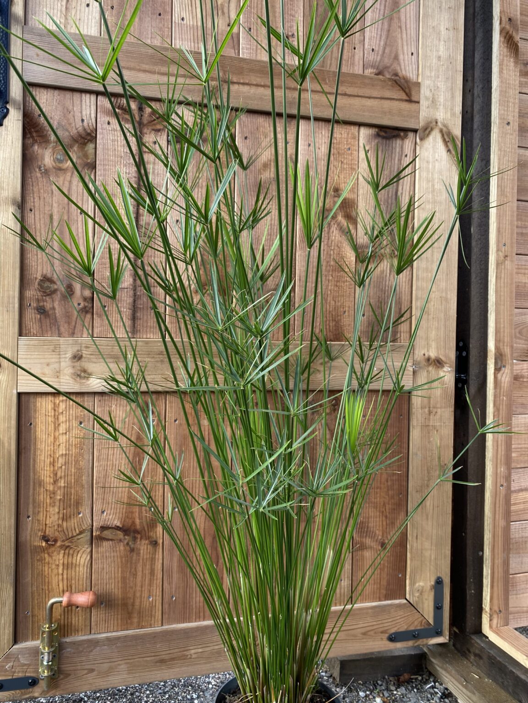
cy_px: 352
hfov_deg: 53.1
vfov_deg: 67.3
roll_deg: -0.5
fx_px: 529
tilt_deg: -0.1
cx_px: 264
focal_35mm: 26
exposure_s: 1/122
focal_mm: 4.25
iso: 40
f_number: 1.8
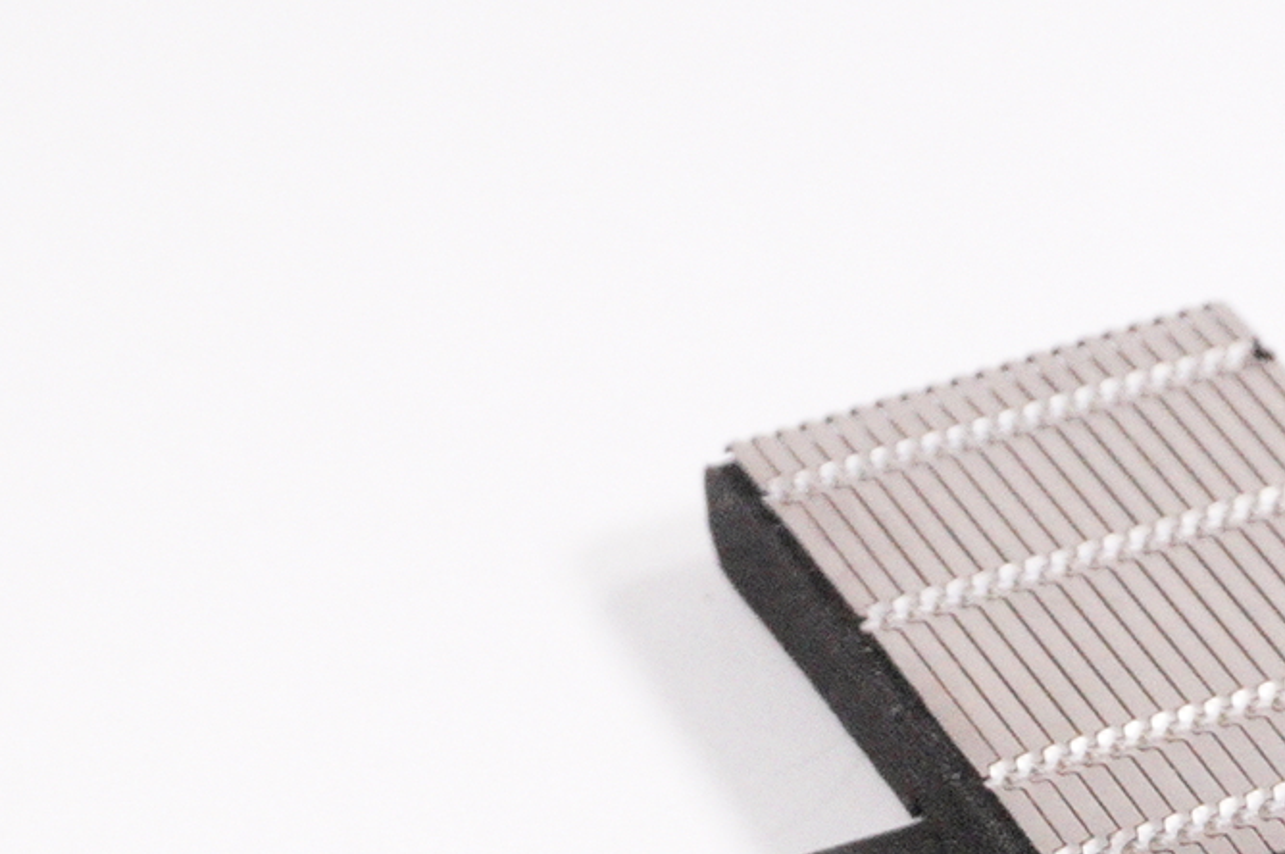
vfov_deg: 7.0
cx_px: 139
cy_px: 1656
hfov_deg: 10.8
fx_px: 6740
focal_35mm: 189
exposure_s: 1/250
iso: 2500
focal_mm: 28
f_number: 10
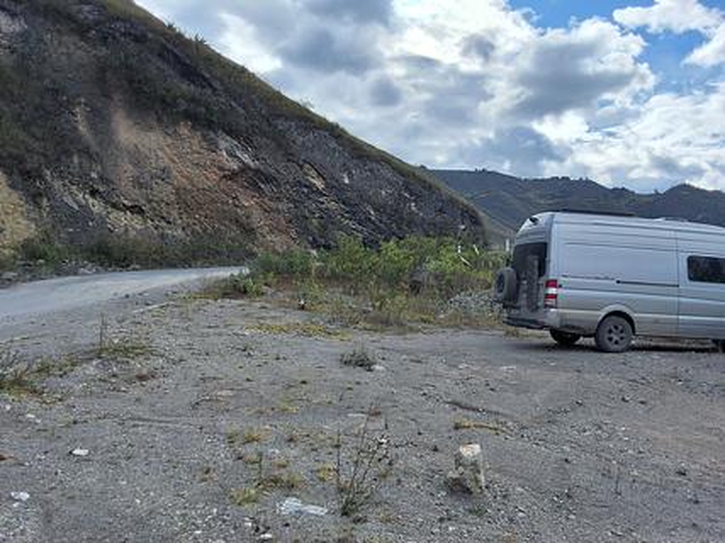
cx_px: 362
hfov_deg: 63.5
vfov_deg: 49.7
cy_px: 272
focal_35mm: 28
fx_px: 586
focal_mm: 2.91
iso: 32
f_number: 1.9
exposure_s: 1/1548
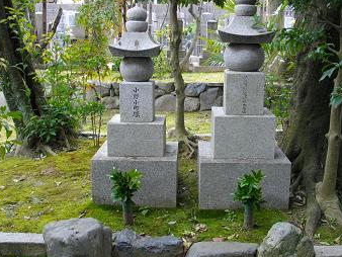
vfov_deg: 31.6
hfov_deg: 41.2
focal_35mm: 46
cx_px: 187
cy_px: 122
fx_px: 455
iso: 200
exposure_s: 1/80
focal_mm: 7.1
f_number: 3.2
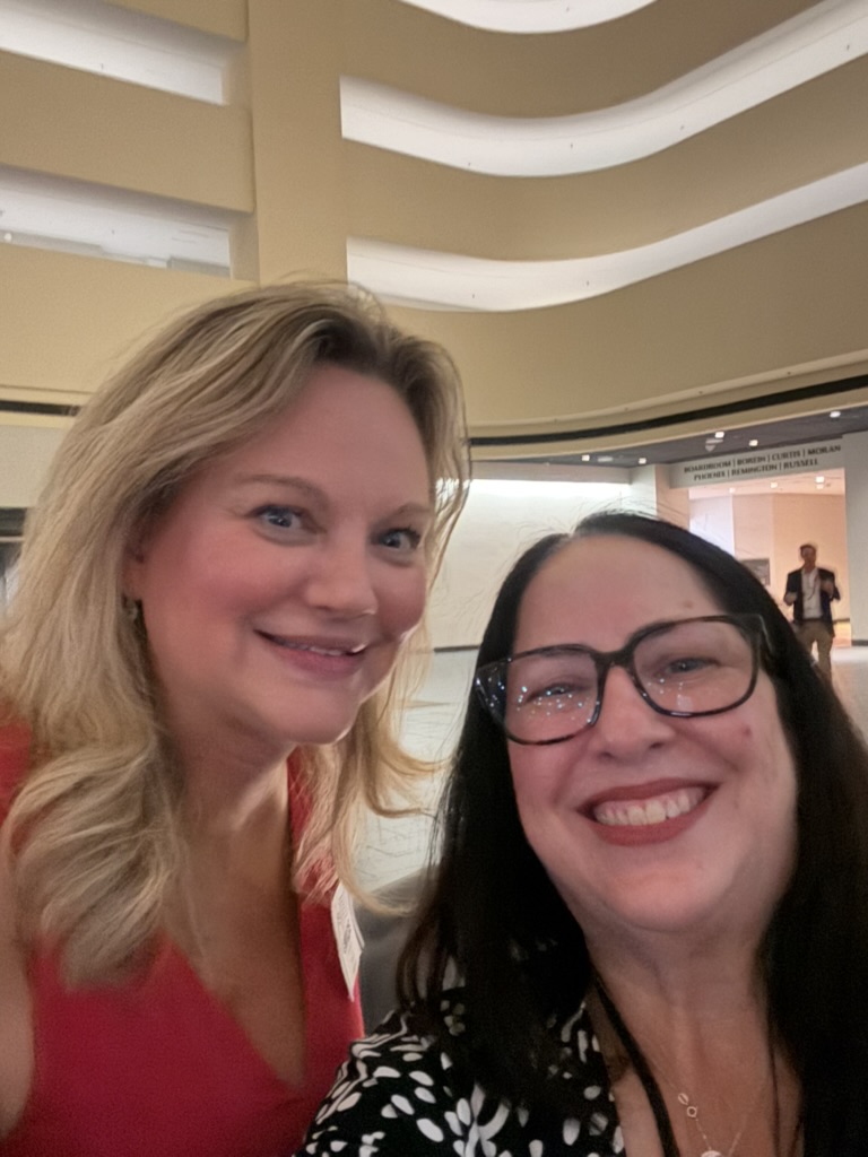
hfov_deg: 46.8
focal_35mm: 30
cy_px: 578
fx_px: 1003
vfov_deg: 60.0
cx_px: 434
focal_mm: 2.69
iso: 1600
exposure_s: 1/8
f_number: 1.9
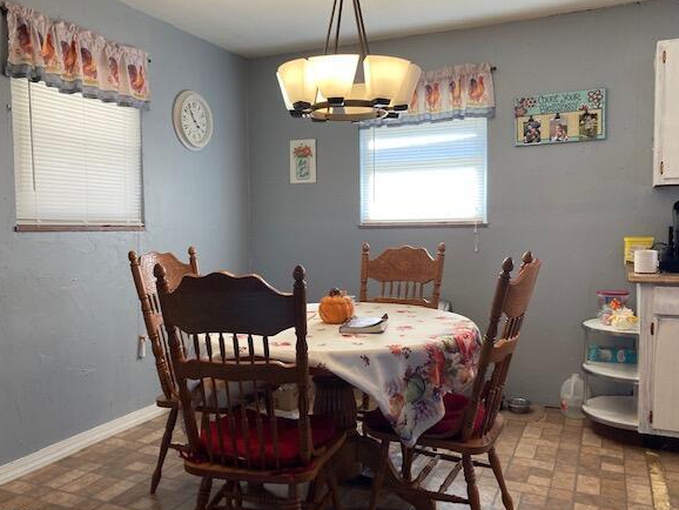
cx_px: 332
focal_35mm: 31
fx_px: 608
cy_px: 260
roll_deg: +0.6
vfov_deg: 45.5
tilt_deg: -1.4
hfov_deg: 58.3
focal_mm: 3.99
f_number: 1.8
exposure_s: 1/60
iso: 50
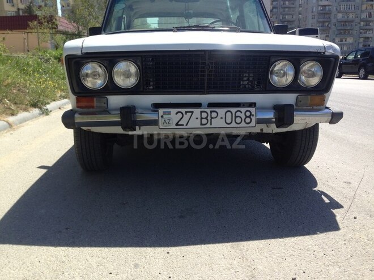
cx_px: 187
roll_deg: +1.1
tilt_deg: -13.8
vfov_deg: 42.9
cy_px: 140
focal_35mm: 33
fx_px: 357
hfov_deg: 55.4
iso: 50
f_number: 2.4
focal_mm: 4.12
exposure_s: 1/1022
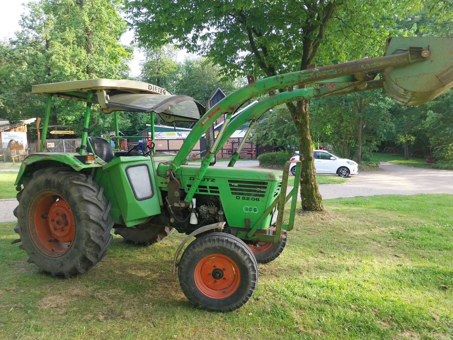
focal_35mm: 26
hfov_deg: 67.3
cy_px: 170
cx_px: 226
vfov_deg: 53.1
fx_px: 340
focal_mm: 4
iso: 40
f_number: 1.8
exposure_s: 1/100
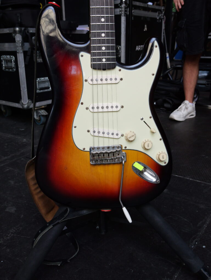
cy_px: 140
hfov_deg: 39.7
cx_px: 106
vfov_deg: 51.3
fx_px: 292
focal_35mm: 36
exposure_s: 1/320
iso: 1600
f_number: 5.6
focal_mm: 18
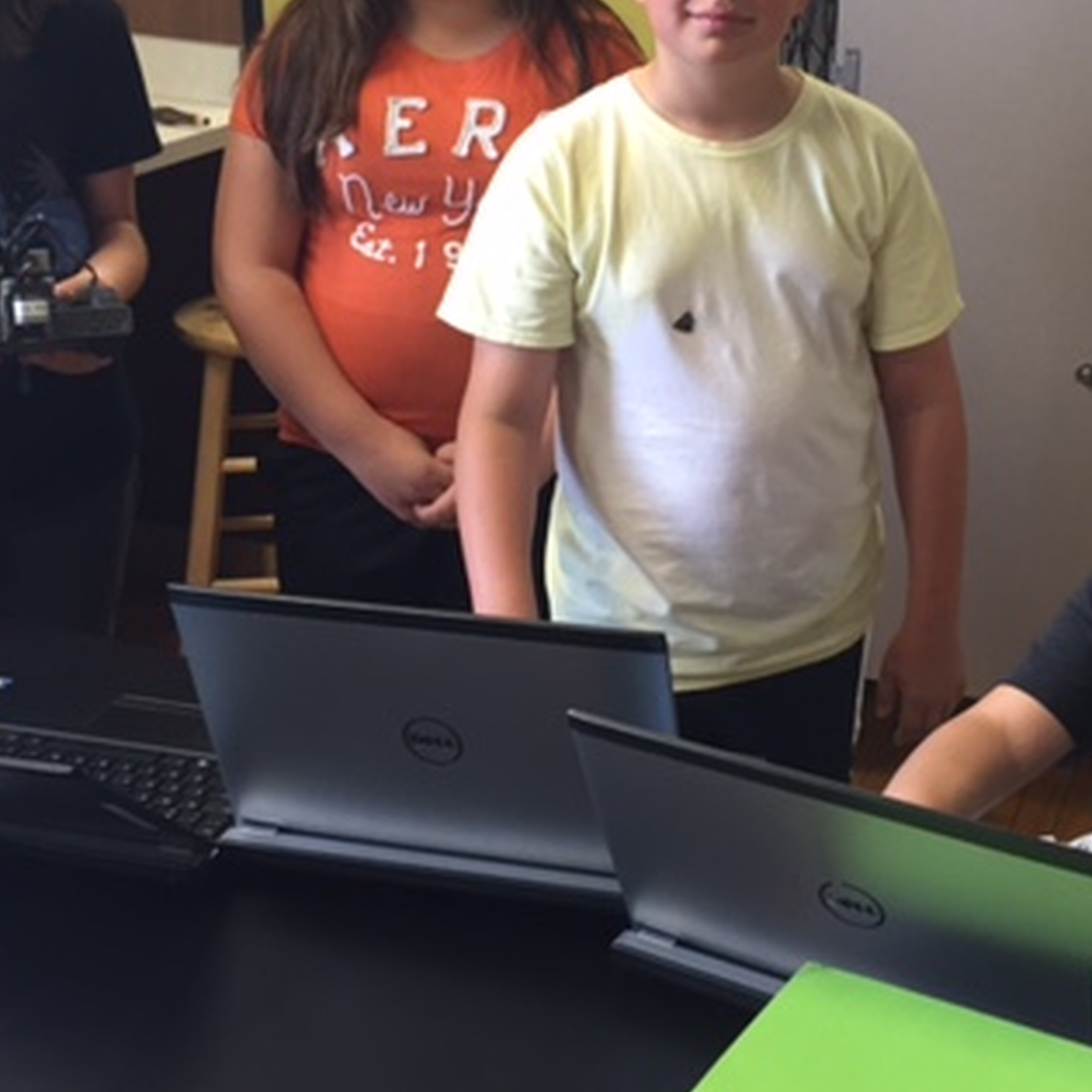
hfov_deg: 32.6
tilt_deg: -18.1
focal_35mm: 52
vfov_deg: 32.6
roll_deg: -2.3
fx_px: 1856
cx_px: 683
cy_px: 399
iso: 64
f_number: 2.2
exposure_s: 1/30
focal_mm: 4.15
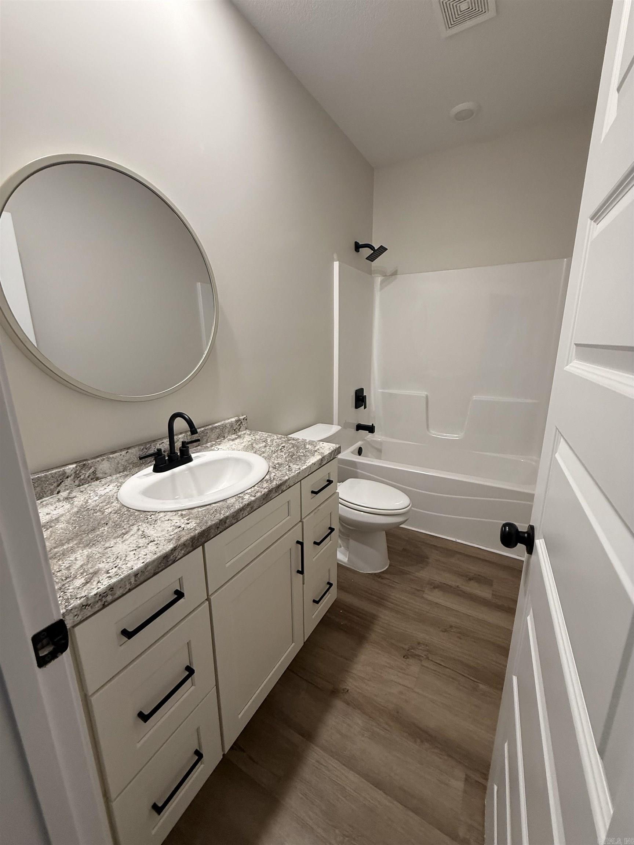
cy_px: 422
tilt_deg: -13.8
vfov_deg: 102.1
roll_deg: +0.4
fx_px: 342
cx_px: 317
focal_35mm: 14
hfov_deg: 85.7
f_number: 2.2
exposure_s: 1/120
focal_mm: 2.22
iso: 250
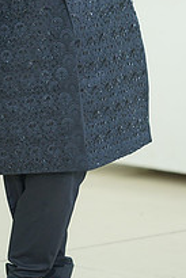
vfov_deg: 8.5
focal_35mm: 240
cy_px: -57
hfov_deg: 5.7
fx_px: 1857
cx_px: 31
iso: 400
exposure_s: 1/160
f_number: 2
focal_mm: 85
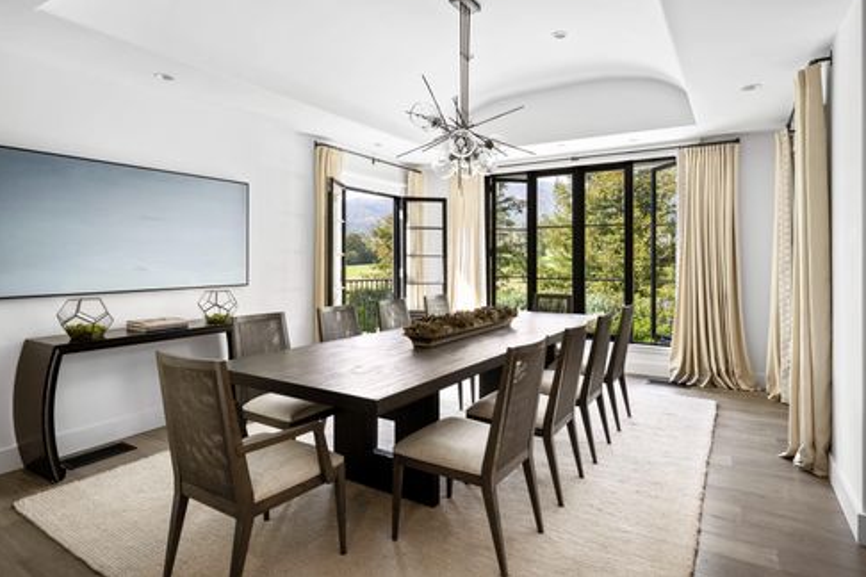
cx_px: 422
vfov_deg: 61.9
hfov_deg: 84.0
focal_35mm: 20
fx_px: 481
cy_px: 275
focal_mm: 19
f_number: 8
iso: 50
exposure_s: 1/2.5
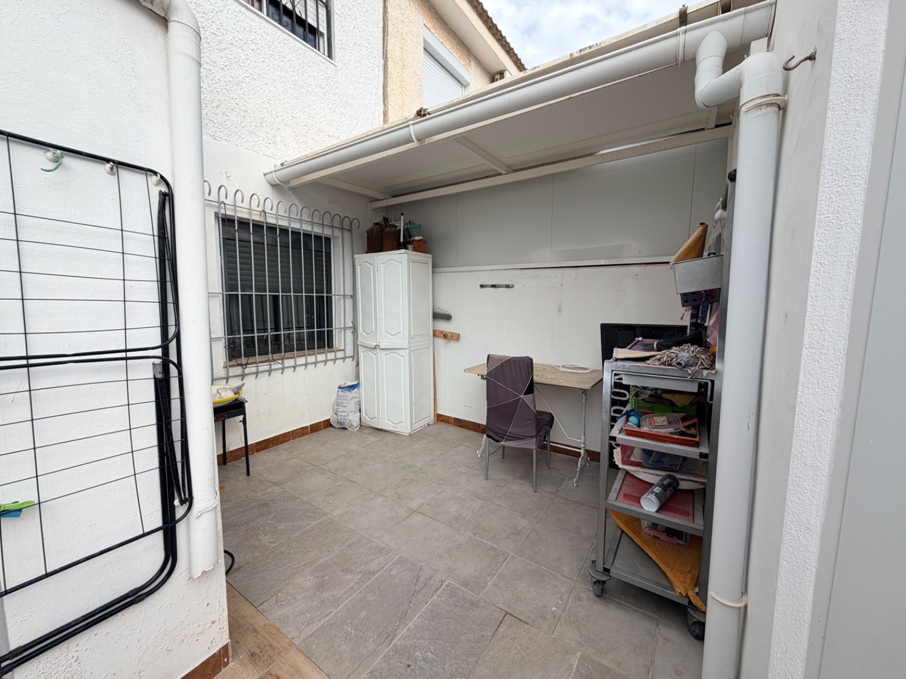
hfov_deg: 102.1
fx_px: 366
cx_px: 453
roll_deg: +1.3
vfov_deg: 85.7
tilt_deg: -5.9
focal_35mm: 14
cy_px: 340
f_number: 2.2
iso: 40
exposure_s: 1/619
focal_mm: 2.22
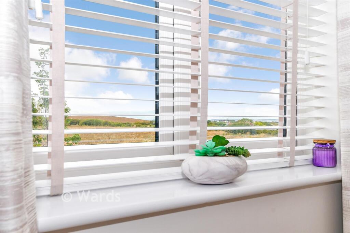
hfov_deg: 61.9
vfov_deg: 43.6
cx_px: 175
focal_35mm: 30
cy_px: 116
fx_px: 292
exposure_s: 1/250
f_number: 8
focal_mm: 20
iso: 160
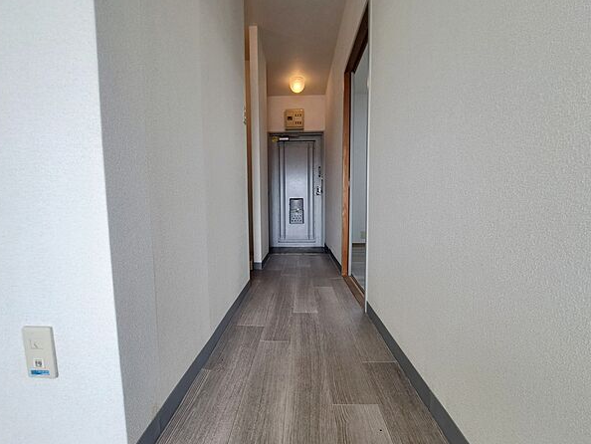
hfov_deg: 102.0
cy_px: 229
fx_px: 239
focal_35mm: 14
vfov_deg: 85.7
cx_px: 289
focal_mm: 1.74
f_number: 2.2
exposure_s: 1/50
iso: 50
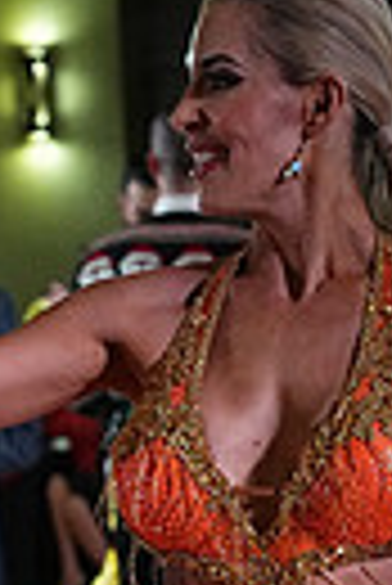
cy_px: 770
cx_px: -223
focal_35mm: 428
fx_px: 6972
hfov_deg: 3.2
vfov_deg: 4.8
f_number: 7.1
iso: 8000
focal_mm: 96
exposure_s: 1/400
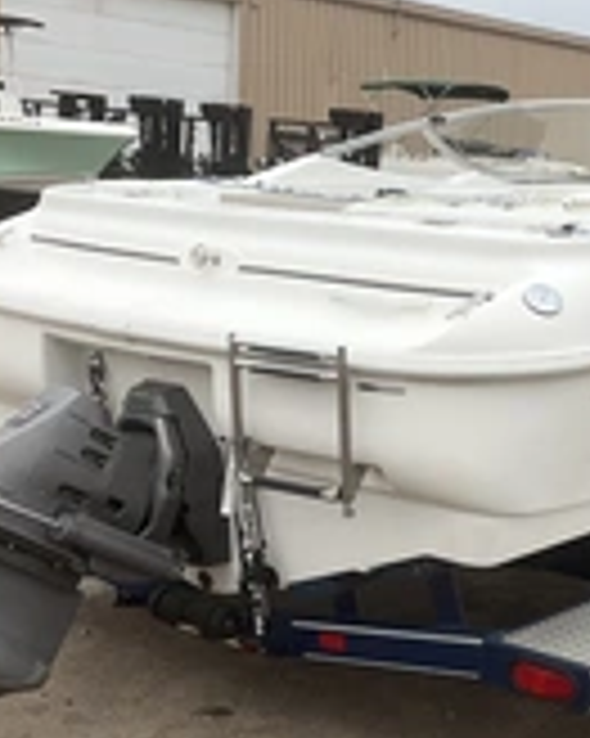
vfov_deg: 27.5
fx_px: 1507
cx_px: 437
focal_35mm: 69
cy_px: 454
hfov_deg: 22.0
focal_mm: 3
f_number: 1.8
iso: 25
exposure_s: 1/1626
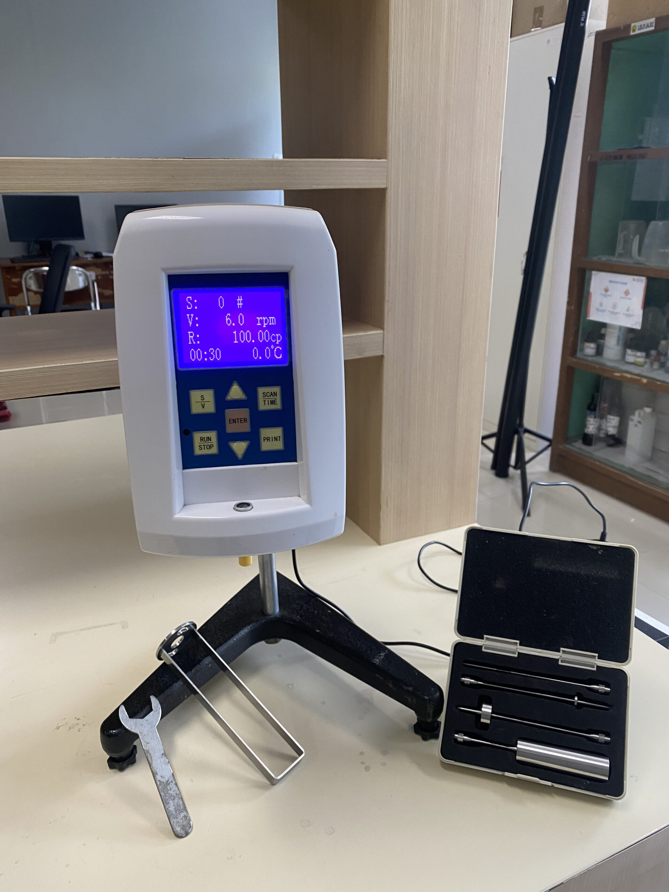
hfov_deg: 53.1
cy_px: 446
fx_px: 670
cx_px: 334
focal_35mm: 26
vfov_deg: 67.3
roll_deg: -0.3
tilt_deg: -19.6
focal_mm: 4.25
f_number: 1.8
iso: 125
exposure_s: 1/93
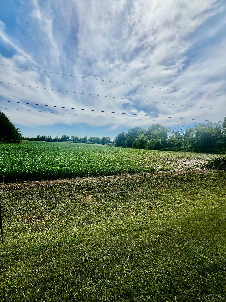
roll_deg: -3.2
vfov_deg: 106.2
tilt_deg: -4.2
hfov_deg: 89.9
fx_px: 113
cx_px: 113
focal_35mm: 13
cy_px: 151
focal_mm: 1.57
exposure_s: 1/3040
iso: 32
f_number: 1.8
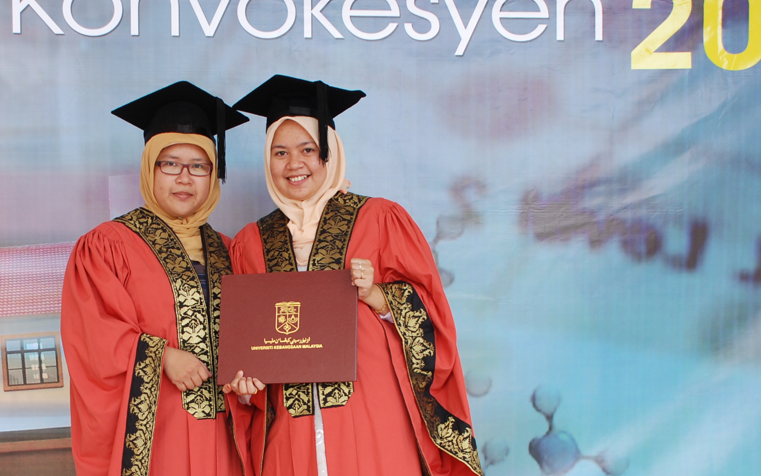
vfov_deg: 17.9
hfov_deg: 28.5
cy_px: 383
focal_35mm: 72
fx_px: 1493
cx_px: 274
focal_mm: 28
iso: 200
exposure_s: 1/160
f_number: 4
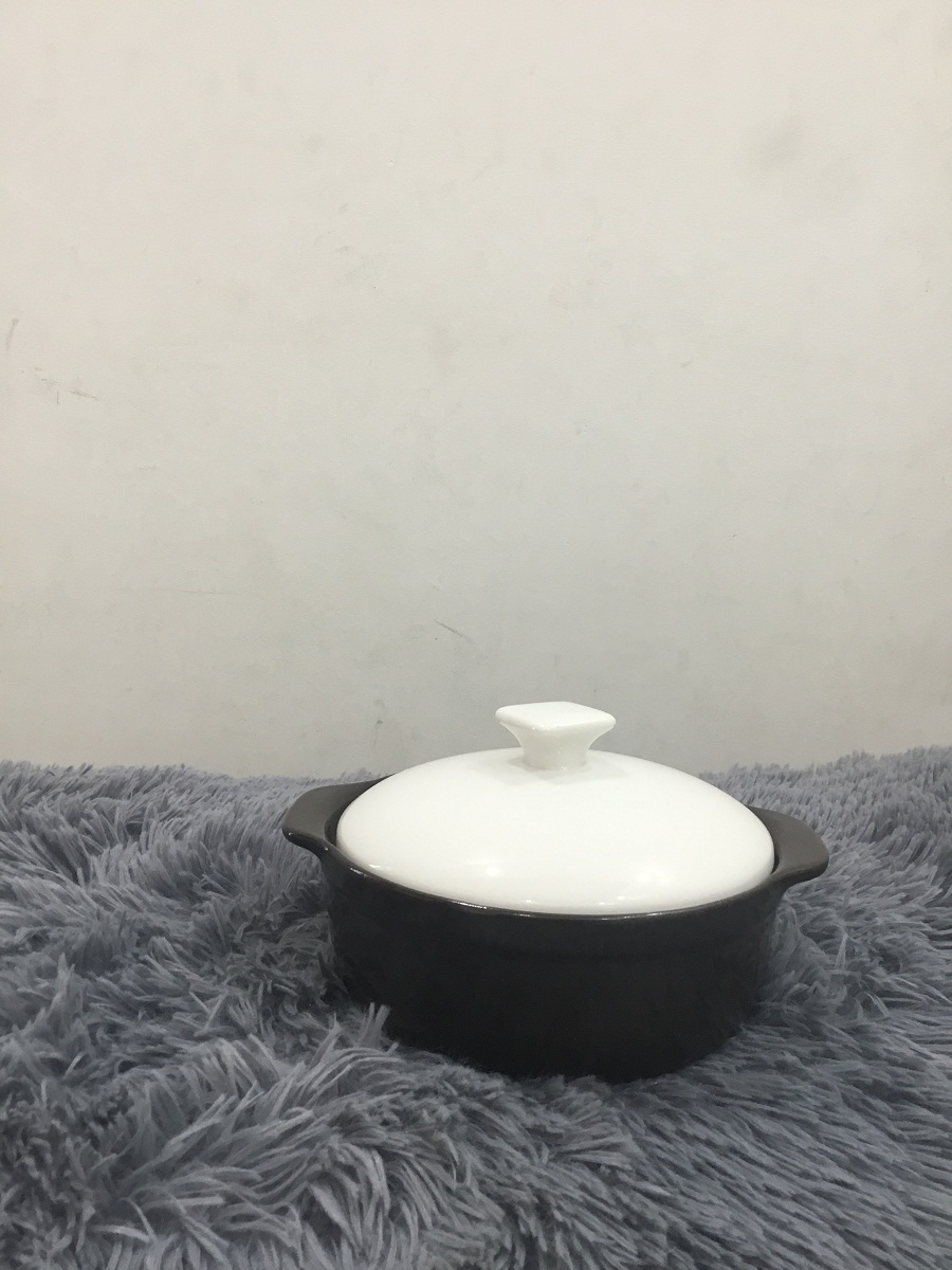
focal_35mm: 31
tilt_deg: -9.0
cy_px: 635
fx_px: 1137
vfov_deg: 58.4
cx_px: 476
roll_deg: -0.9
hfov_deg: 45.4
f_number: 2.4
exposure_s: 1/33
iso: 64
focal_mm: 3.3
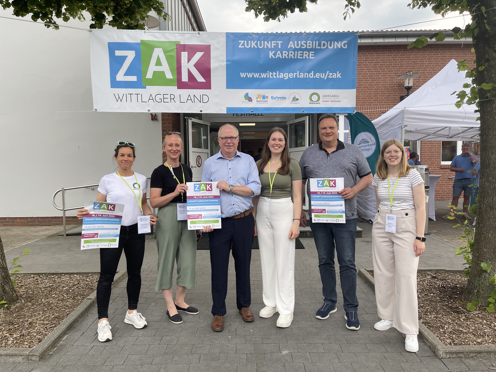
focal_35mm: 25
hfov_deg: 69.4
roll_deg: +0.7
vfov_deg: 54.9
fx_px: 358
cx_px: 248
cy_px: 186
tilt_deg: -3.6
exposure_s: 1/283
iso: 32
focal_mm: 5.1
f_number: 1.6
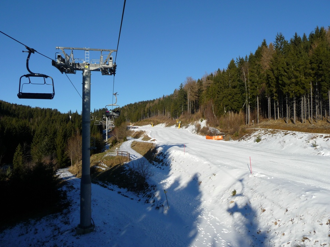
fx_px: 305
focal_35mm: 32
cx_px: 165
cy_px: 124
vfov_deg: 44.1
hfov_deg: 56.8
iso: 100
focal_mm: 5.3
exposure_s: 1/1000
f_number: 3.5
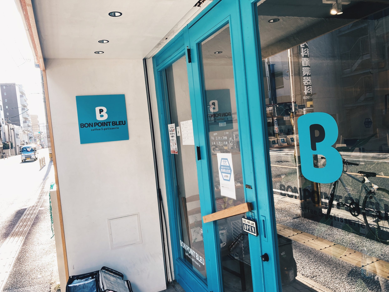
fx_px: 326
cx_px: 198
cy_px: 149
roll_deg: +4.7
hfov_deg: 61.7
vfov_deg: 48.2
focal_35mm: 29
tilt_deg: -1.8
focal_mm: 3.99
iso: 50
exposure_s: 1/121
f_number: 1.8
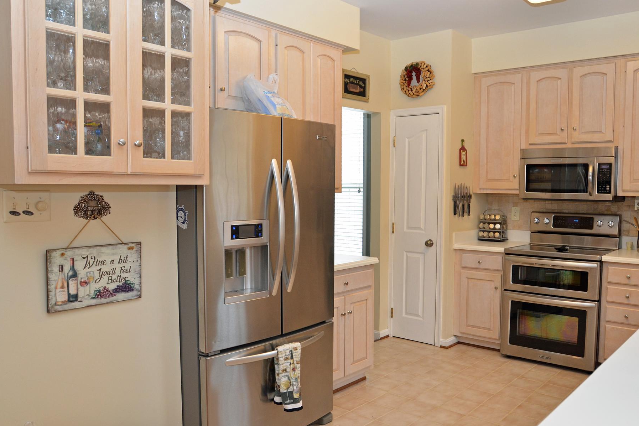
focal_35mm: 41
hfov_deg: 47.3
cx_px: 363
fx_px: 728
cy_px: 224
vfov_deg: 32.6
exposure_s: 1/60
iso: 500
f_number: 4
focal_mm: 24
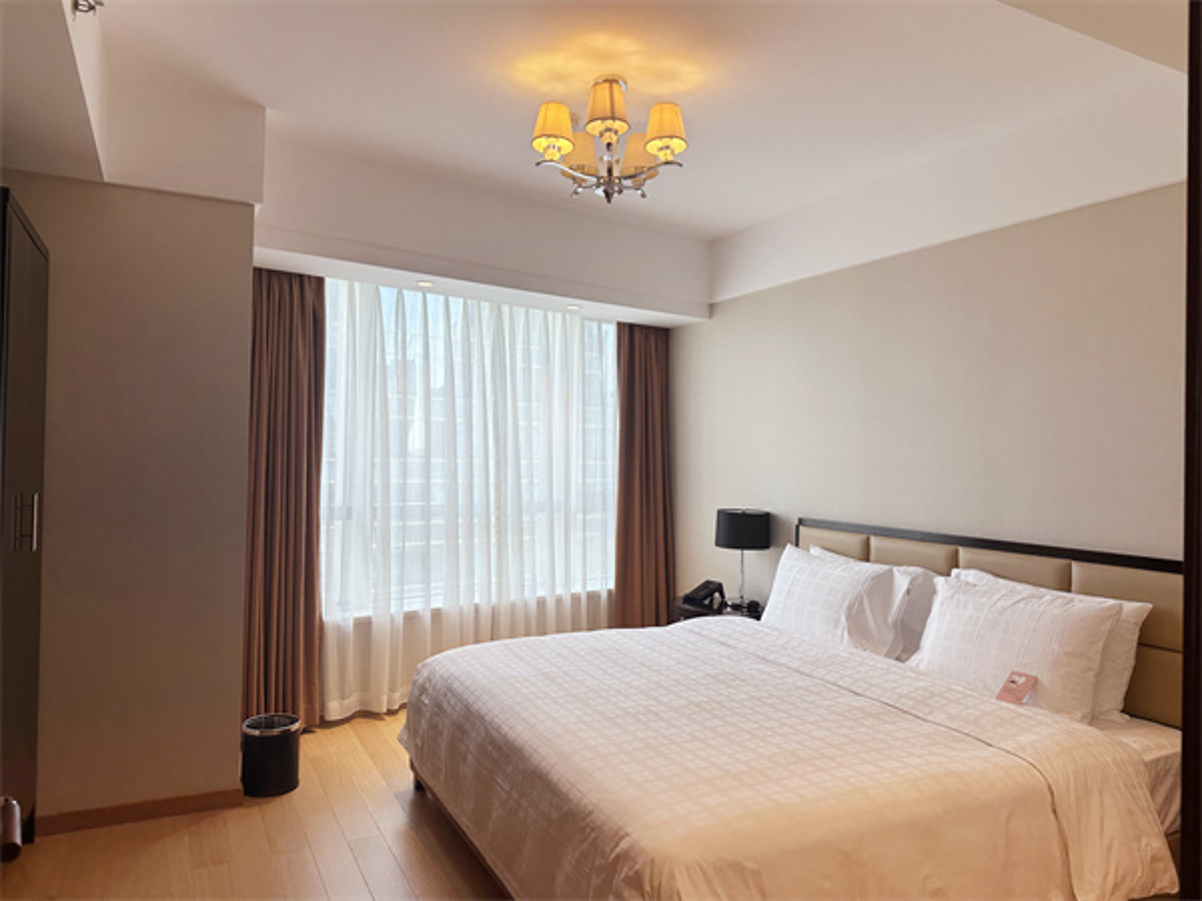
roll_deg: -0.9
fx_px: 833
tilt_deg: +1.8
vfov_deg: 56.8
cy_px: 450
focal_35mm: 24
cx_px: 601
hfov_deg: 71.6
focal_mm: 6.86
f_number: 1.78
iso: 50
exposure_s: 1/118
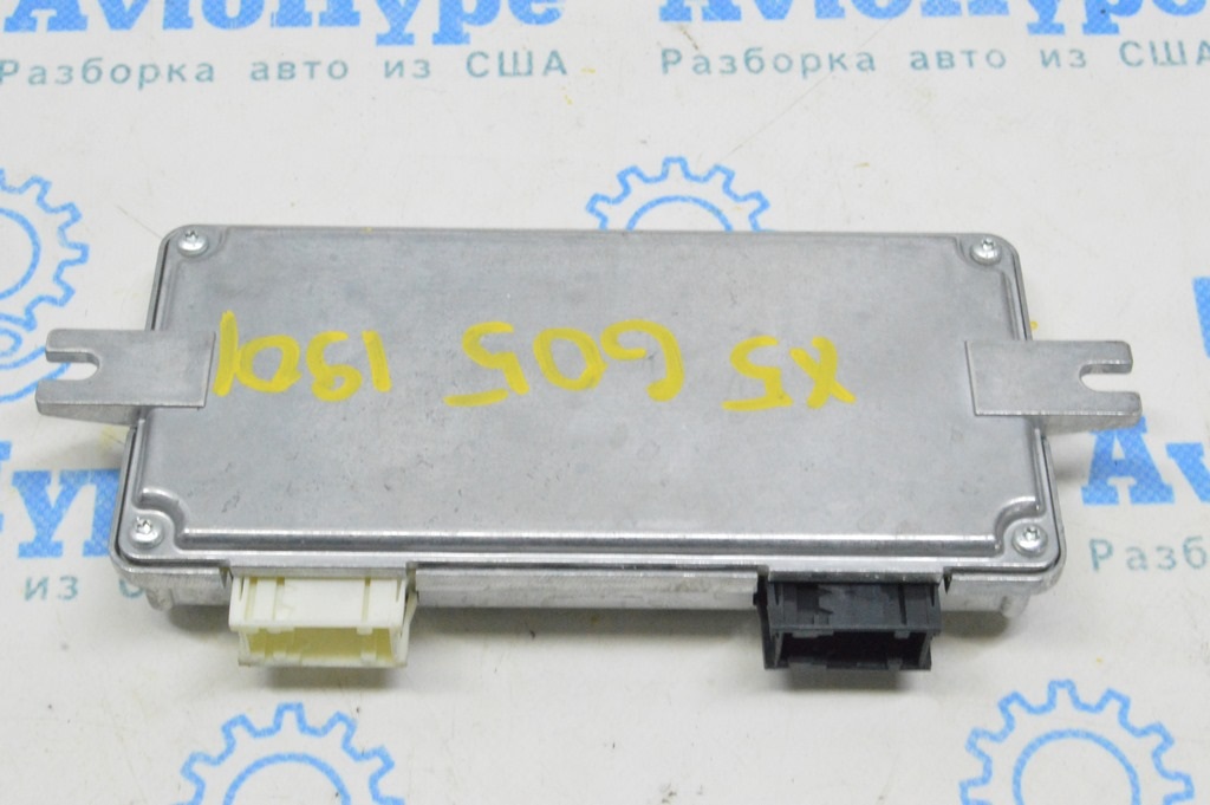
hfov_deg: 33.4
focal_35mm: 60
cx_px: 605
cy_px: 402
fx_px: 2015
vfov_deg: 22.6
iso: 6400
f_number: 20
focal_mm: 40
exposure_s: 1/20
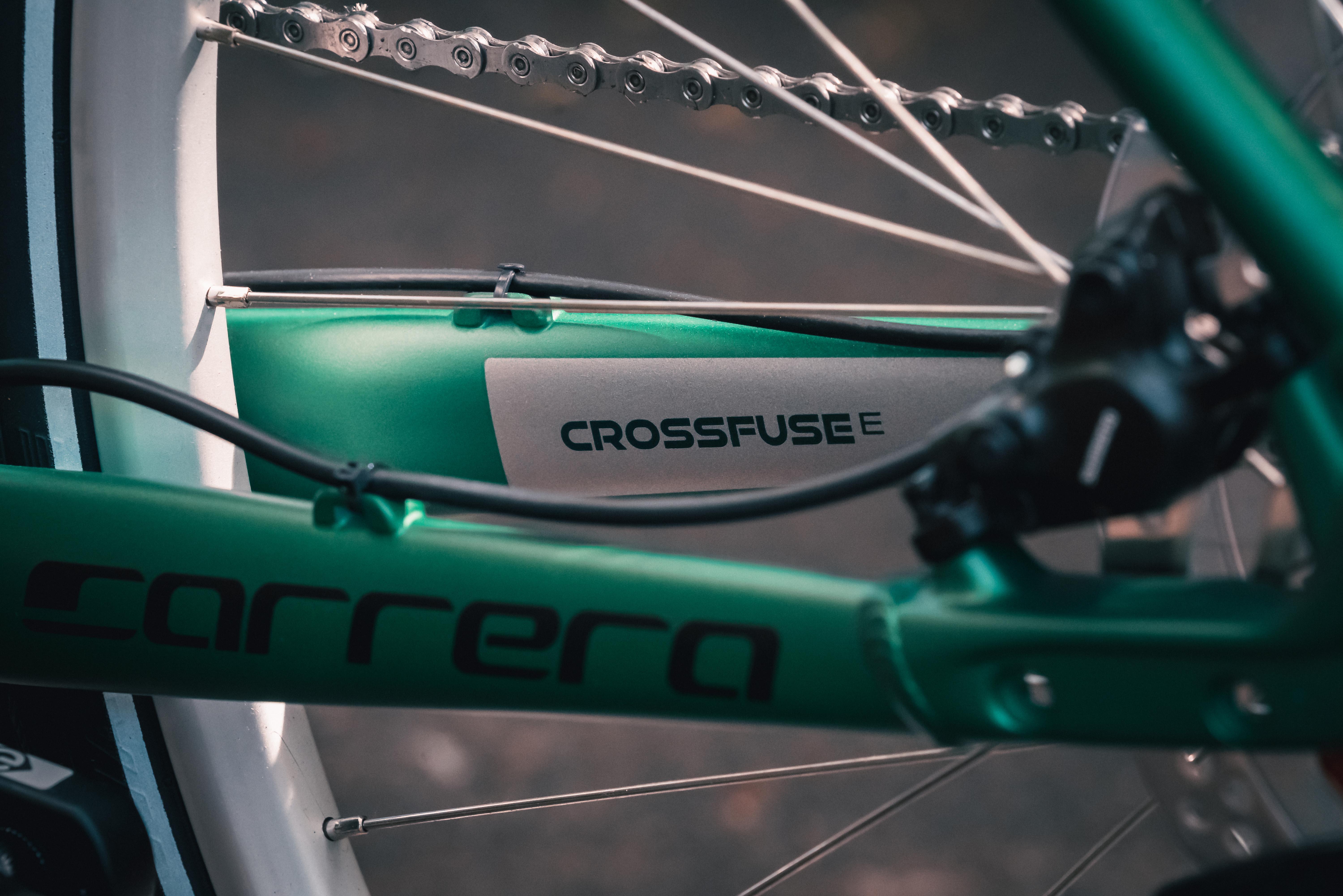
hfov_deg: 10.3
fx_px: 7461
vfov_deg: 6.9
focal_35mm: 200
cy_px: 448
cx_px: 672
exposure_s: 1/320
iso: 12800
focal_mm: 200
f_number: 10
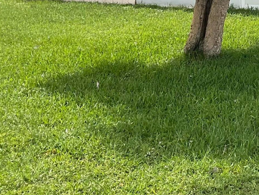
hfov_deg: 20.3
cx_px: 328
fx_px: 666
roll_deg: +1.1
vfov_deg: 16.0
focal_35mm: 89
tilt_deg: -3.5
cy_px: -34
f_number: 1.8
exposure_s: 1/1221
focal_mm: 3
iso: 16
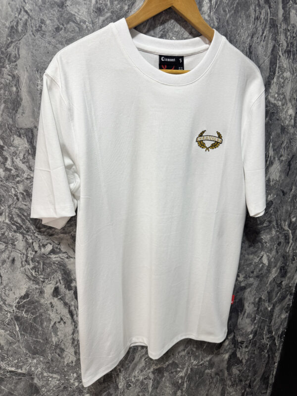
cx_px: 148
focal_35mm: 24
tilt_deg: -20.8
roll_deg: +0.0
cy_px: 198
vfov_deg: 71.6
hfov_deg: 56.8
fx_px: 275
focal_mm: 6.76
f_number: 1.78
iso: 125
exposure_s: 1/60
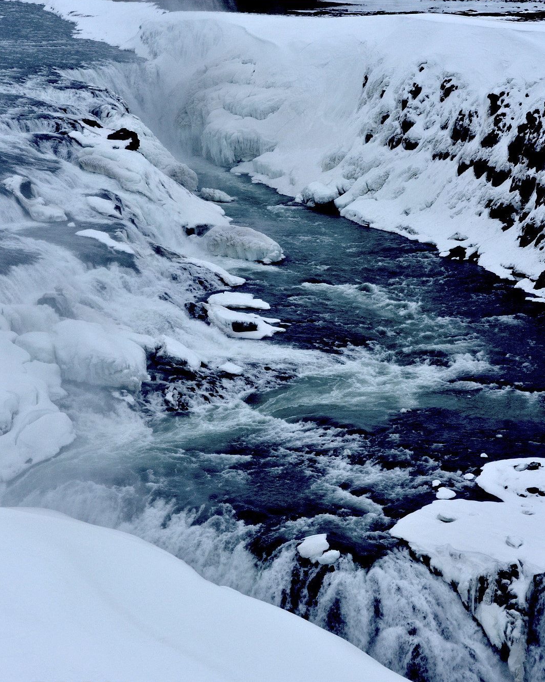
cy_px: 350
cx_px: 273
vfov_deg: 22.5
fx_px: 1714
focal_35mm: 85
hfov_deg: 18.1
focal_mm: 50
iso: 400
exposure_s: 1/80
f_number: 16
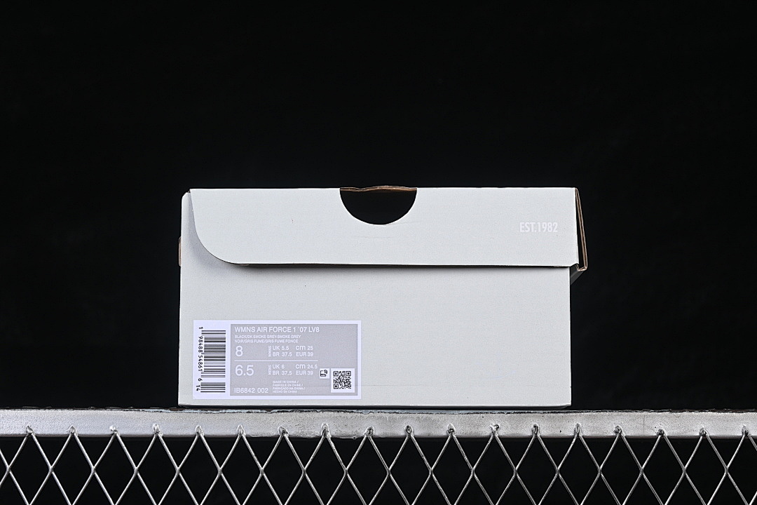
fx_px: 1577
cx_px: 378
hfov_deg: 27.0
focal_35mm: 75
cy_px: 252
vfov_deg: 18.2
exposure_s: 1/80
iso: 160
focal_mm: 50
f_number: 8
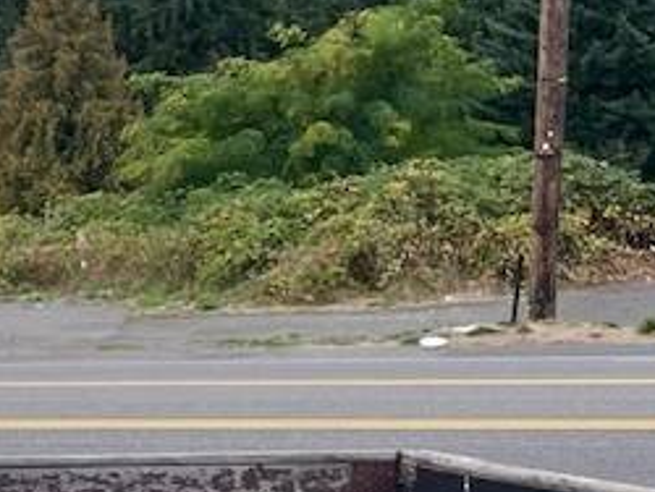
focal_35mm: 128
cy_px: 531
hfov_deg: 13.4
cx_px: -610
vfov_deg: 11.4
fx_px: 2424
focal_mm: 5.1
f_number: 1.6
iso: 32
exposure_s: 1/901
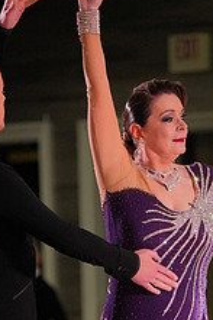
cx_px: 120
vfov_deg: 3.9
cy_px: 375
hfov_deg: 2.6
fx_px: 4666
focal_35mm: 525
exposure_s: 1/500
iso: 2000
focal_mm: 200
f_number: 4
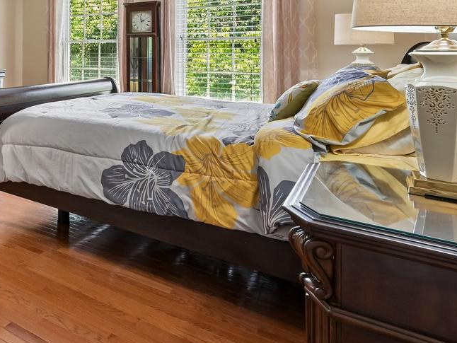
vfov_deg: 44.5
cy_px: 68
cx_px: -44
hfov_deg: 45.3
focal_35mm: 30
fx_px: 396
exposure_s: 1/5
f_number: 11
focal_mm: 14
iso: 400
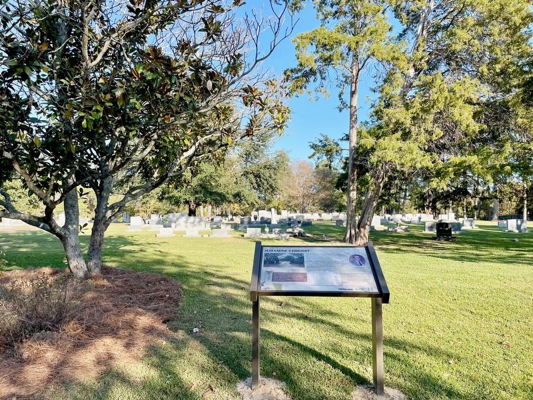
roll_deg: +0.8
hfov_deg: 67.3
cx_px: 266
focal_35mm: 26
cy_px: 200
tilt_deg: +4.2
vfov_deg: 53.1
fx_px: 400
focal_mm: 4.2
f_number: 1.6
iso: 32
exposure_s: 1/1072
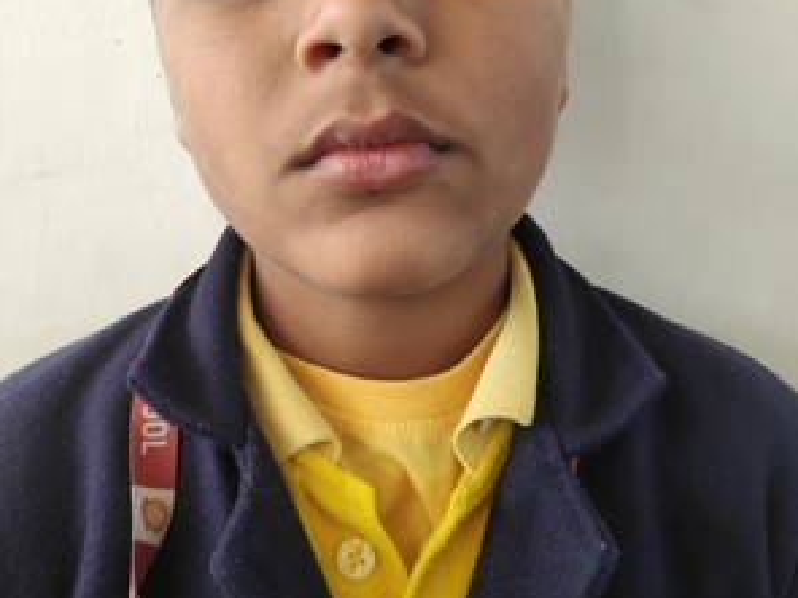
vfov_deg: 49.7
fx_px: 622
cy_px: 164
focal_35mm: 27
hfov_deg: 65.3
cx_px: 402
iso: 100
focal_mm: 3.94
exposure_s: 1/102
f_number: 1.9
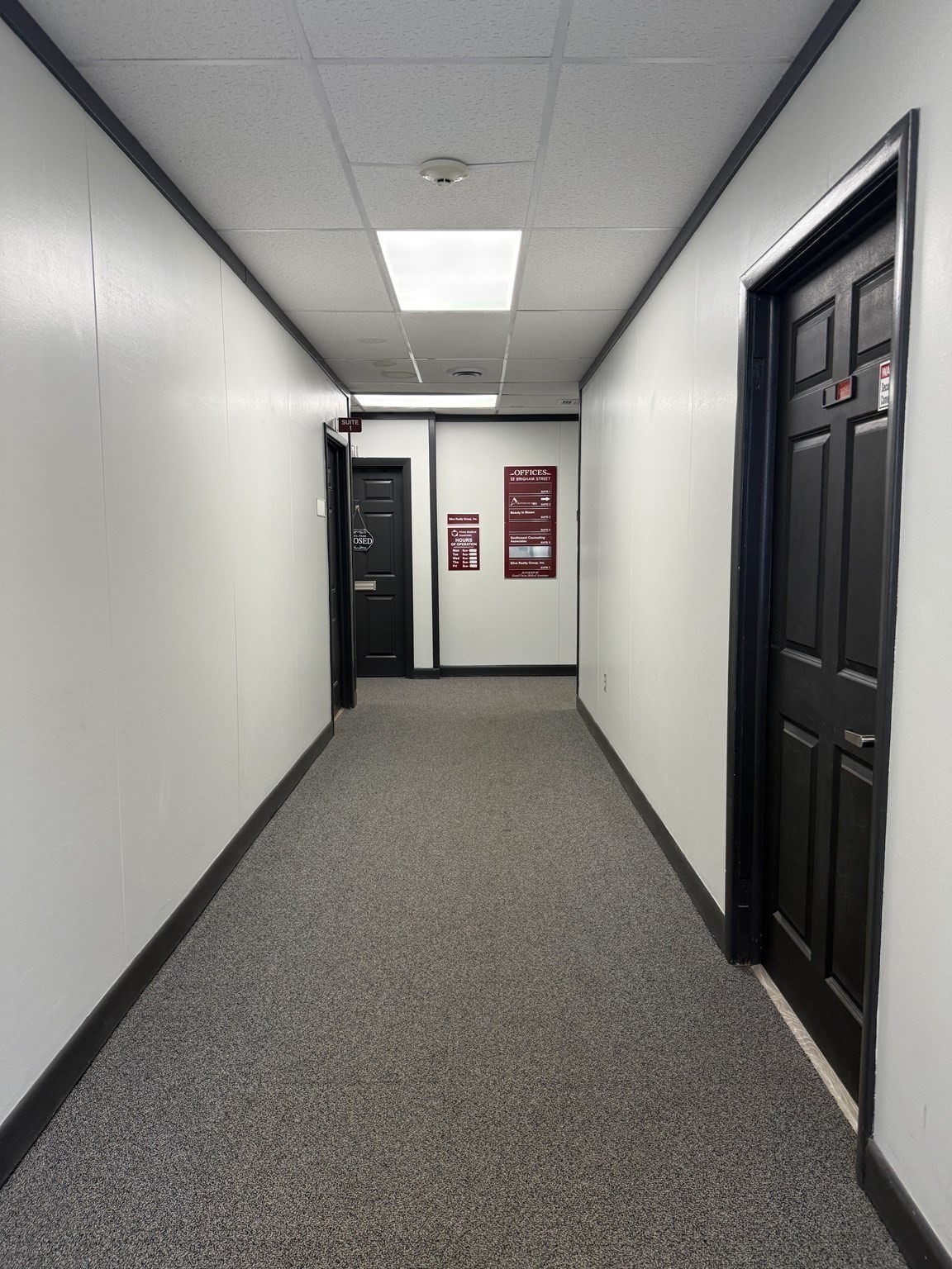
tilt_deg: -6.5
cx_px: 476
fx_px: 880
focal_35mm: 24
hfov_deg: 56.8
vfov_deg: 71.6
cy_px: 634
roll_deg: +0.1
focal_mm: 6.76
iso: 125
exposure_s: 1/60
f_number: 1.78
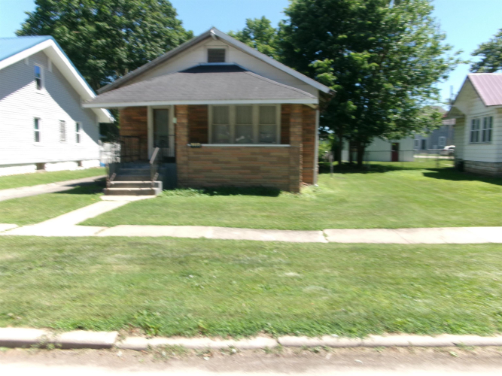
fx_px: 406
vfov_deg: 49.7
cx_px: 251
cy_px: 188
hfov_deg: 63.5
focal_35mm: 28
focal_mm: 5.1
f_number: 10.8
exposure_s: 1/58
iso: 100
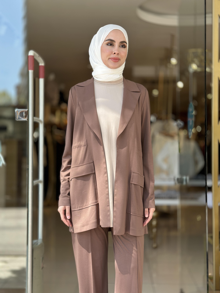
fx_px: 407
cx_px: 110
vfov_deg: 39.7
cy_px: 146
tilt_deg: -0.8
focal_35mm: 48
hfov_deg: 30.3
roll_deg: -0.9
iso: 80
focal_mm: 6.86
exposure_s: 1/659
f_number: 1.78
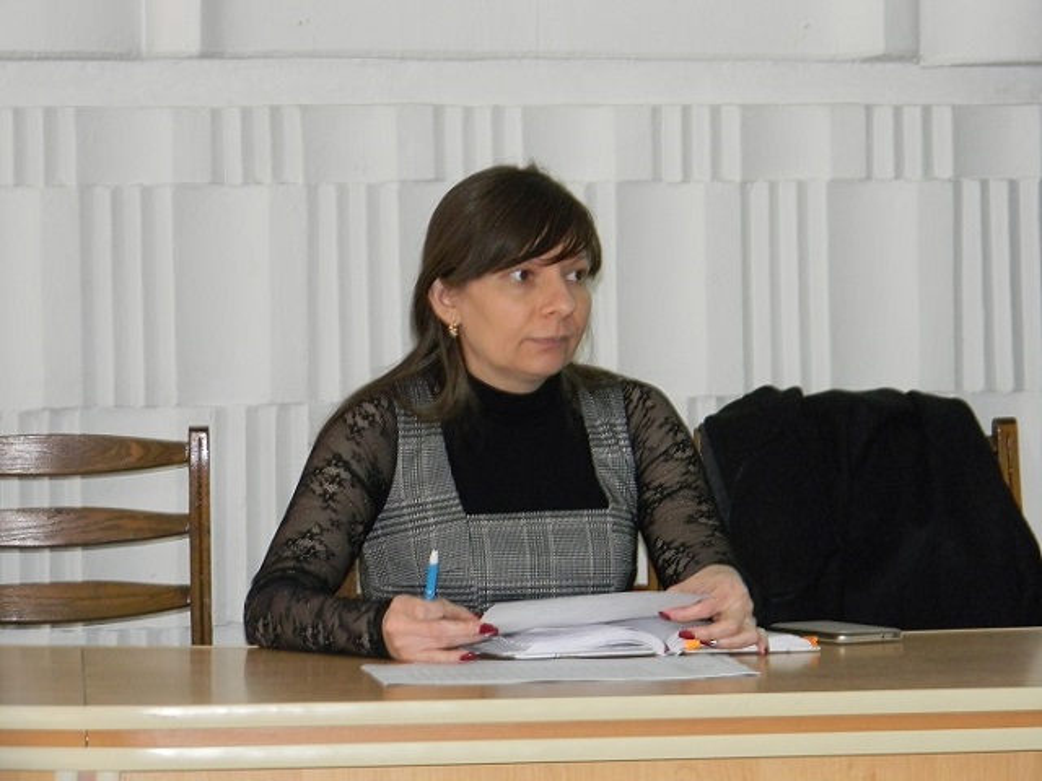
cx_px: 521
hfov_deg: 18.7
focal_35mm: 105
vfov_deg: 14.1
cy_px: 390
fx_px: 3161
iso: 376
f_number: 4.7
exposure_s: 1/30
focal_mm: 19
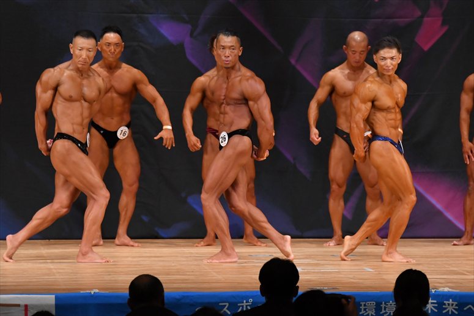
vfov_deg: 5.4
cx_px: 237
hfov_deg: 8.1
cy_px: 158
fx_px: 3356
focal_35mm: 255
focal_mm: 170
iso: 4500
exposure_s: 1/400
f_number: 5.6
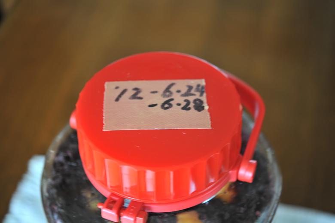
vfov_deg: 22.6
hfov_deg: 33.4
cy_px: 112
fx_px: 558
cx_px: 168
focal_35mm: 60
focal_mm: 60
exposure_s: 1/15
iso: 450
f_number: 3
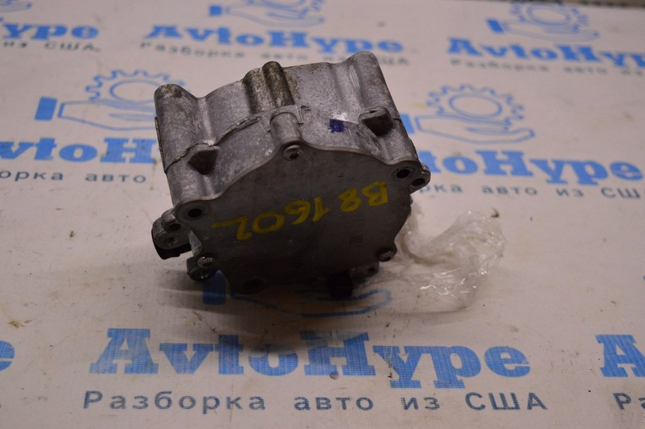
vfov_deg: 22.6
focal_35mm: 60
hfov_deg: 33.4
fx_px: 1074
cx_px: 322
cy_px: 214
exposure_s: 1/400
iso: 1600
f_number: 4.8
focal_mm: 40
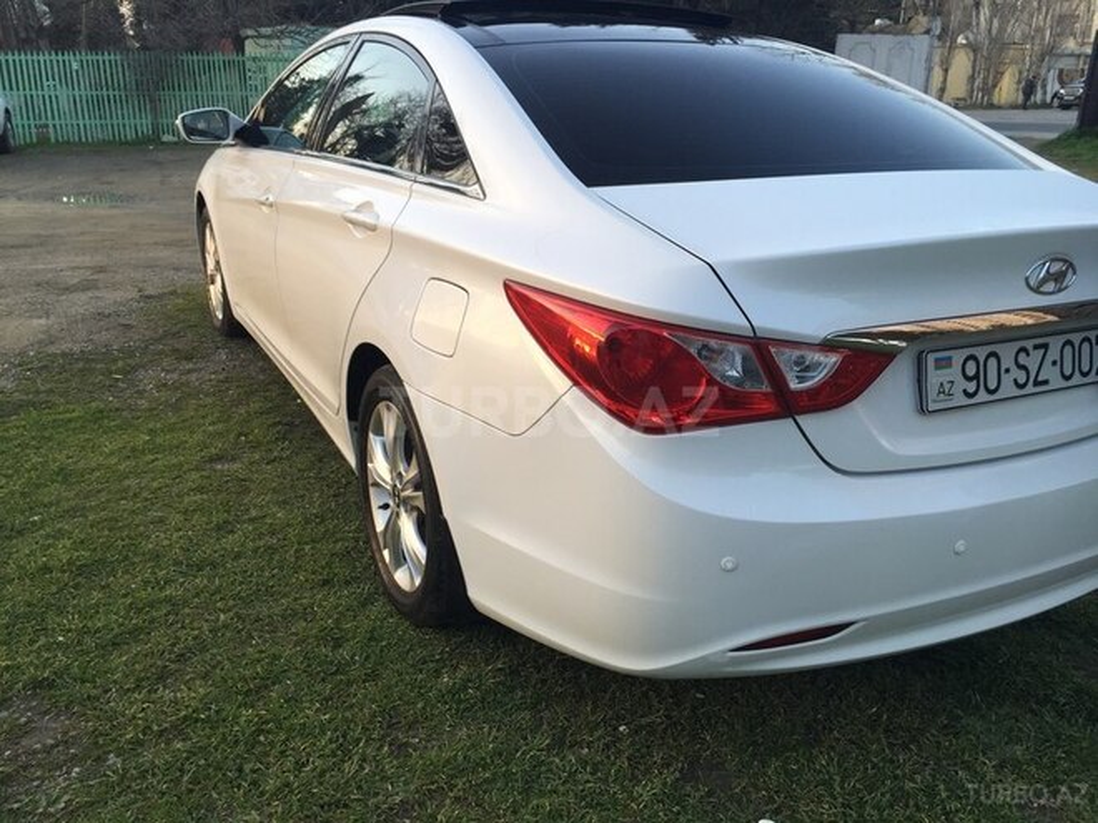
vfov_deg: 48.2
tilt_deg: -20.5
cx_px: 549
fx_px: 920
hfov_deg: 61.7
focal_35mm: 29
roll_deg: -0.7
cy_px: 412
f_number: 2.2
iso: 32
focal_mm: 4.15
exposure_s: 1/60
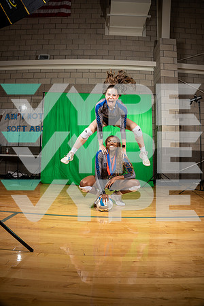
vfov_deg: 73.7
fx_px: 204
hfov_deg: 53.1
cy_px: 153
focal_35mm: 24
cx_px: 102
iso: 160
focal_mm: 24
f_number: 5
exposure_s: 1/250
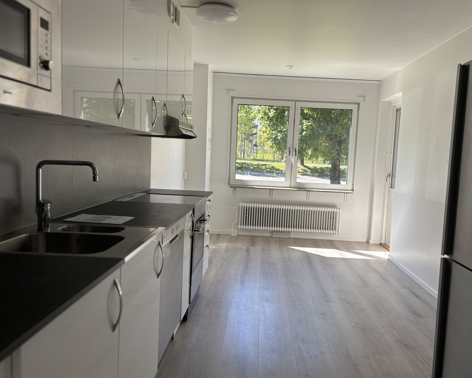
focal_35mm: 28
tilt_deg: -5.5
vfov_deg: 51.5
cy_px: 189
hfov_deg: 62.1
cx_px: 258
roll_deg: -2.8
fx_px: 391
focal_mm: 5.96
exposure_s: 1/301
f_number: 1.6
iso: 50
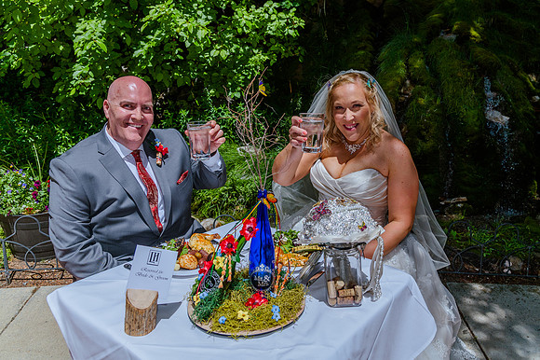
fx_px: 414
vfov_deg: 46.8
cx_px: 289
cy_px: 154
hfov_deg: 66.1
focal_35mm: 28
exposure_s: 1/1600
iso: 160
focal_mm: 24
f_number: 6.3
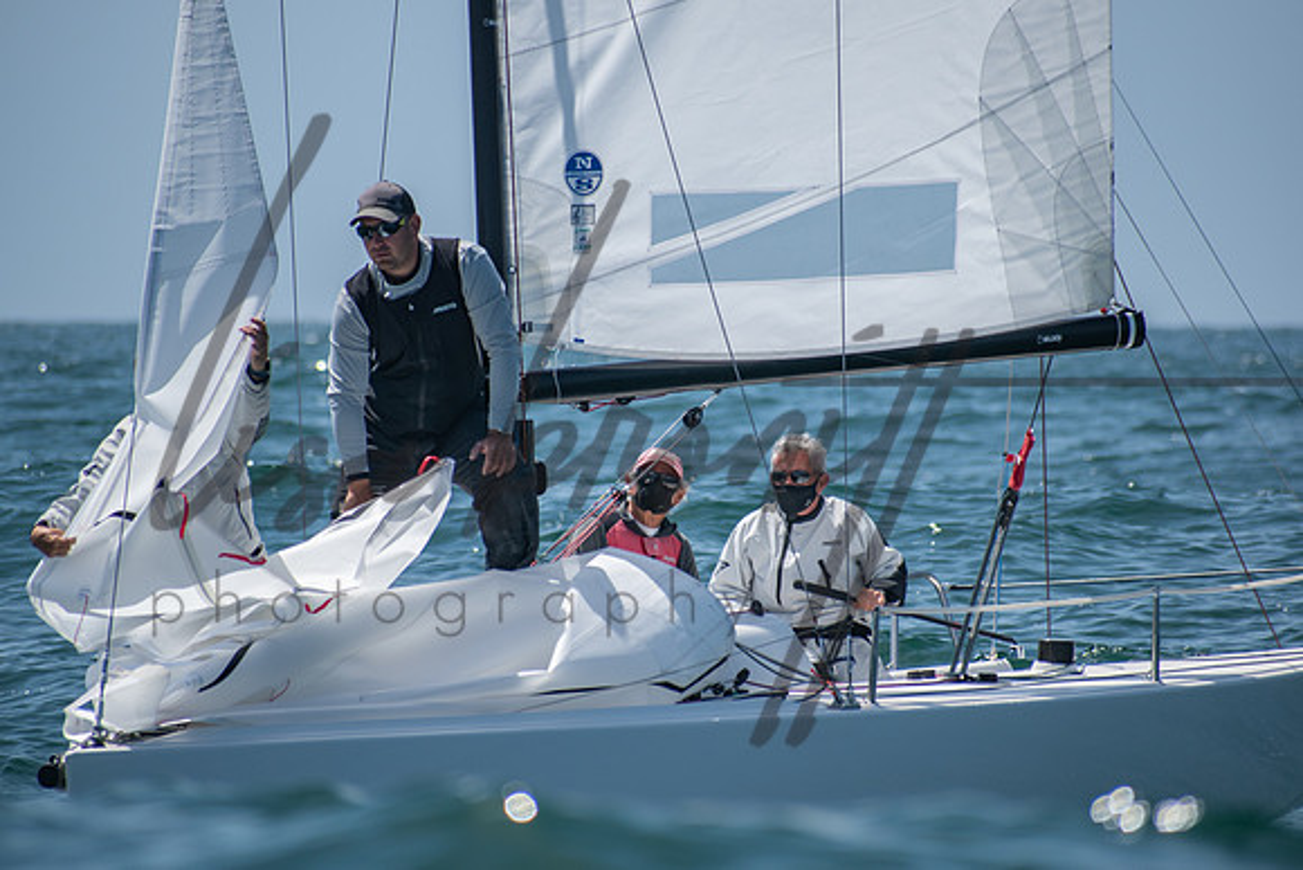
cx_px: 666
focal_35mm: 468
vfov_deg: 2.9
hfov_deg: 4.4
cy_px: 435
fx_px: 16931
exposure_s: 1/1000
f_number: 6.3
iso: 200
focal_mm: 300
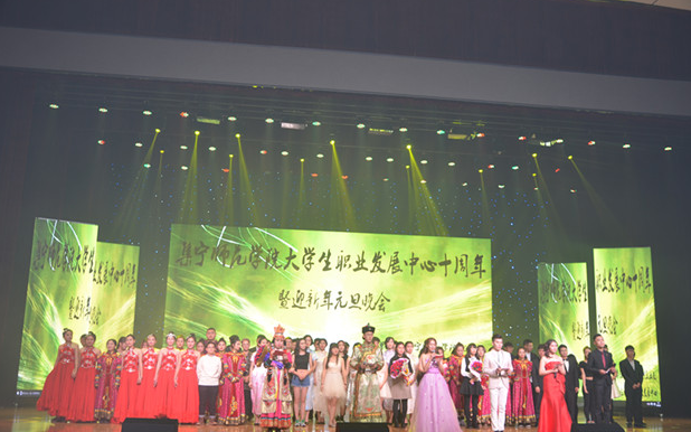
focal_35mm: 37
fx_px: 697
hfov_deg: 52.8
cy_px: 224
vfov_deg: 34.4
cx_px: 346
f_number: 3.8
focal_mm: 24
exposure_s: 1/30
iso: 140
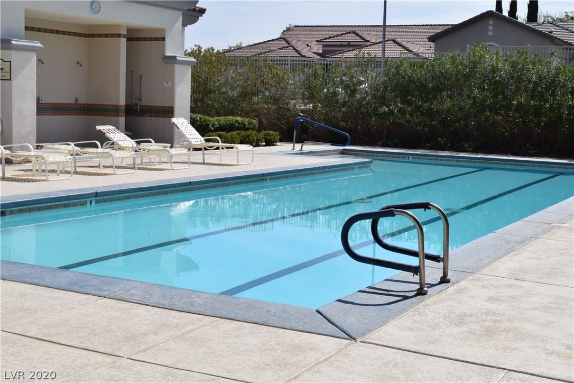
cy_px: 192
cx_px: 287
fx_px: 861
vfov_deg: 25.1
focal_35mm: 54
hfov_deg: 36.9
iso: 200
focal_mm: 36
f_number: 11
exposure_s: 1/500
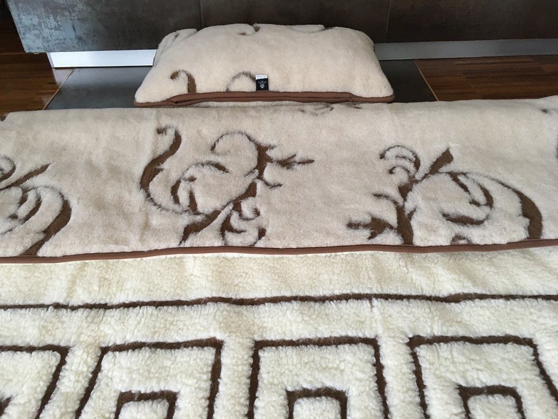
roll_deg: +3.1
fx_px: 467
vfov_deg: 48.2
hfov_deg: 61.7
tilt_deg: -40.9
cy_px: 210
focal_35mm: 29
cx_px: 279
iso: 125
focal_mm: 4.15
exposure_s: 1/33
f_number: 2.2
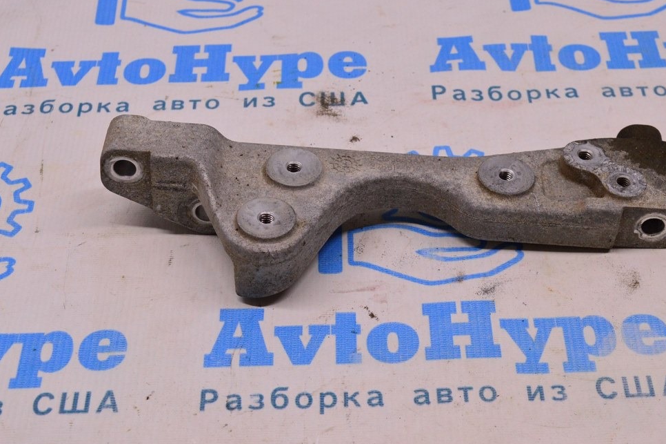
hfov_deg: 28.3
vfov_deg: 19.0
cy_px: 219
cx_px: 352
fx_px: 1323
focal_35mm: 72
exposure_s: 1/125
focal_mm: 45
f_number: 8
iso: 1600
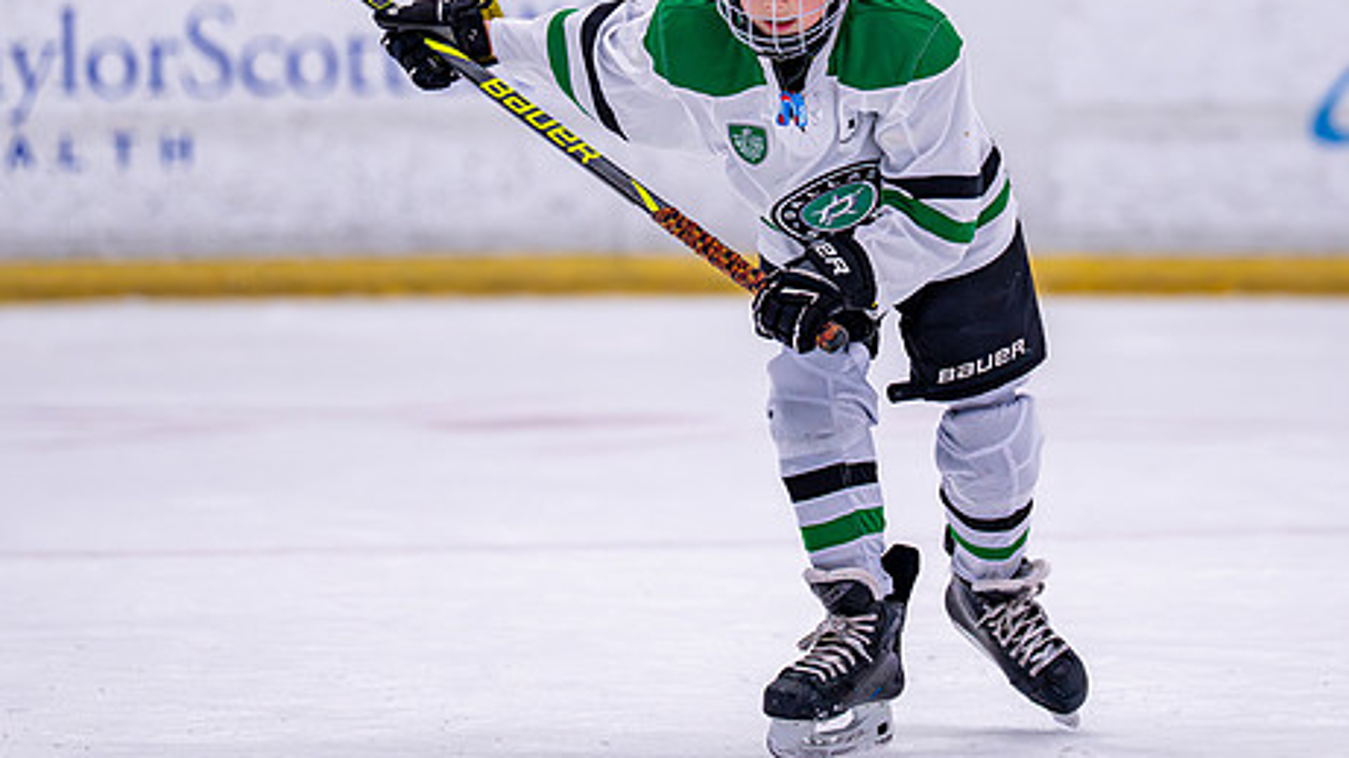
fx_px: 10549
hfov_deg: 7.3
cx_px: 922
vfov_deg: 4.1
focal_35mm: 295
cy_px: 61
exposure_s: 1/1250
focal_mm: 160
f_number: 2.8
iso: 2500
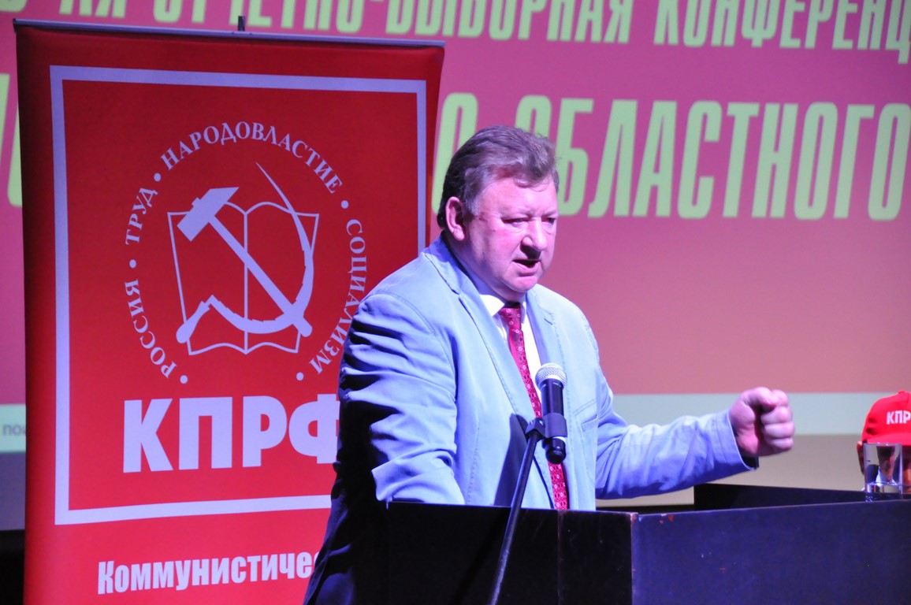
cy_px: 302
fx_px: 3981
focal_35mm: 158
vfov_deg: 8.7
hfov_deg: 13.1
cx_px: 456
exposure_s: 1/100
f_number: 5.3
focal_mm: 105
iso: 3200
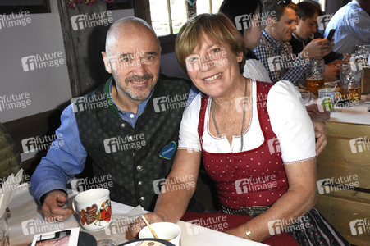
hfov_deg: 48.0
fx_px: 416
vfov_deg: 33.0
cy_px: 123
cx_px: 185
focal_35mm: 40
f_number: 6.3
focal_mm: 27
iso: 1600
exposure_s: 1/100
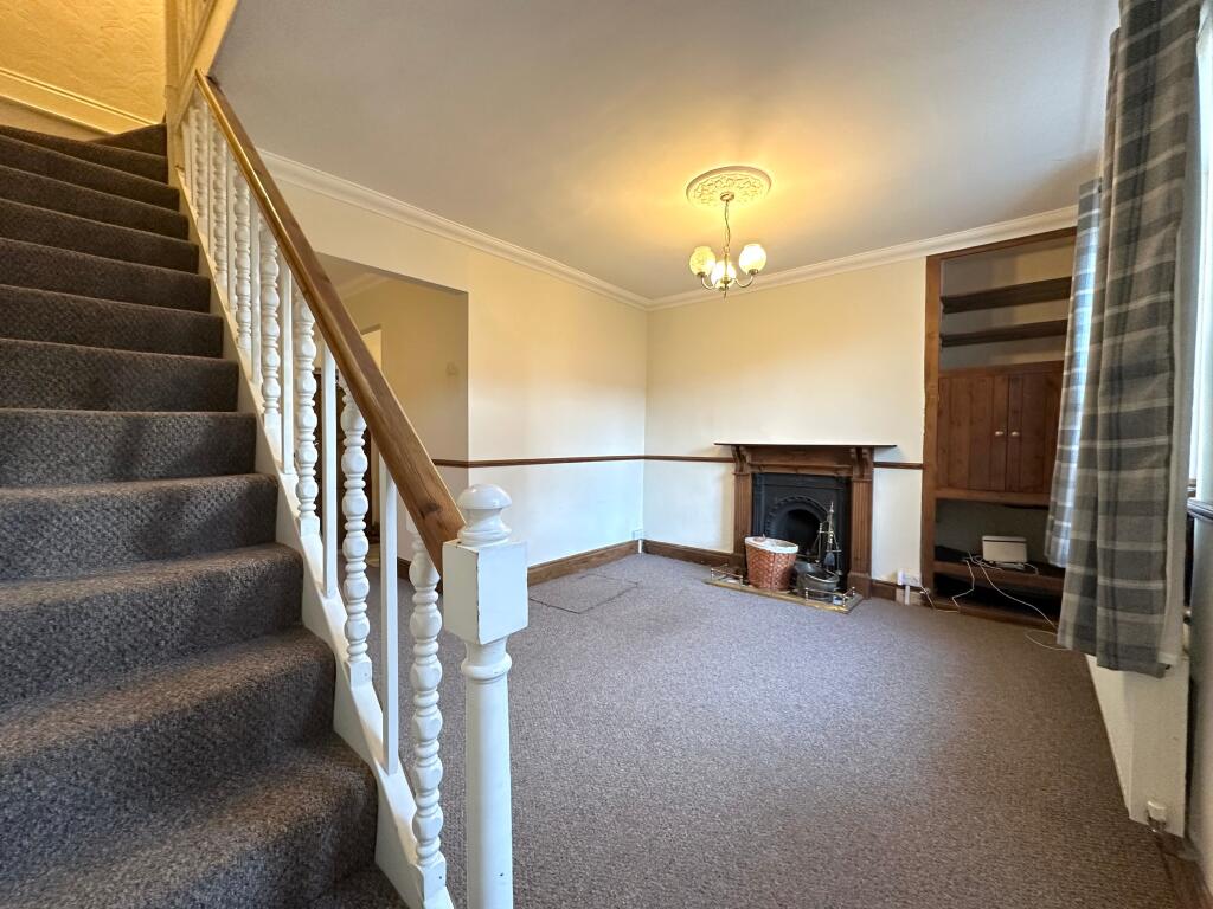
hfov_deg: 102.1
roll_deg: -0.6
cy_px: 454
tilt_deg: -1.5
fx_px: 491
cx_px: 606
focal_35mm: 14
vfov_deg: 85.7
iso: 320
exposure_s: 1/68
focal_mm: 2.22
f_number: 2.2
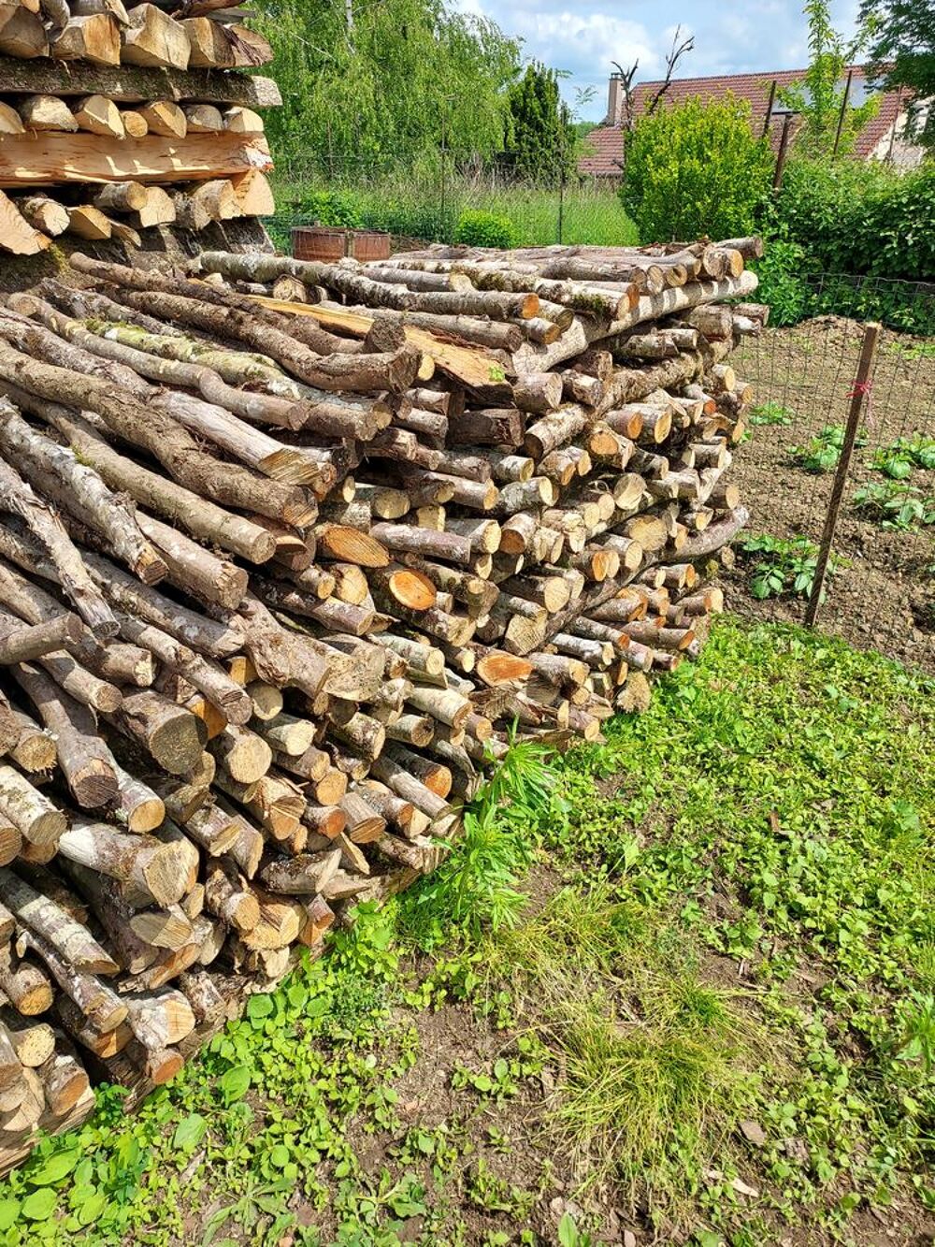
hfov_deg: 56.8
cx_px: 468
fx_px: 864
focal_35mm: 24
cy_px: 624
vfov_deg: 71.6
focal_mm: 4.6
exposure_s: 1/783
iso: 40
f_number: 1.8
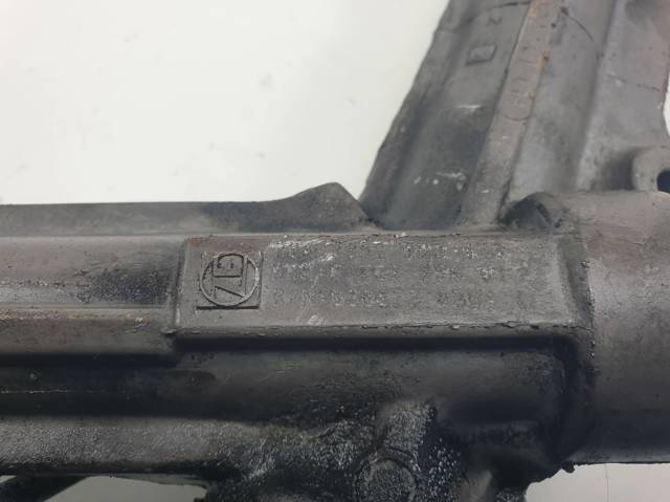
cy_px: 251
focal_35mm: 26
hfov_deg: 67.3
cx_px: 335
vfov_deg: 53.0
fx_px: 503
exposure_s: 1/153
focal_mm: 4.3
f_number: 2.4
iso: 50
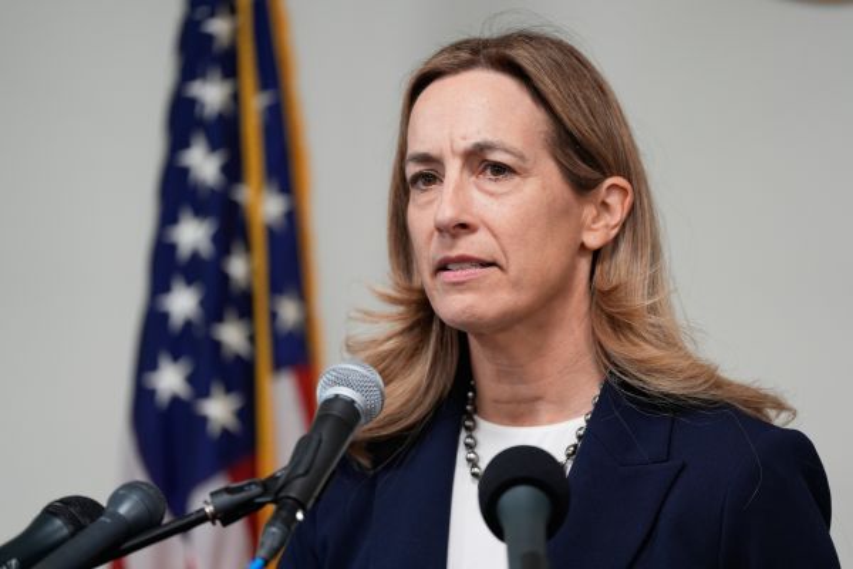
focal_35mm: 191
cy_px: 284
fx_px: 4525
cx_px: 426
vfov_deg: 7.2
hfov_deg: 10.8
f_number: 2.8
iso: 1000
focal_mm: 191
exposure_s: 1/250
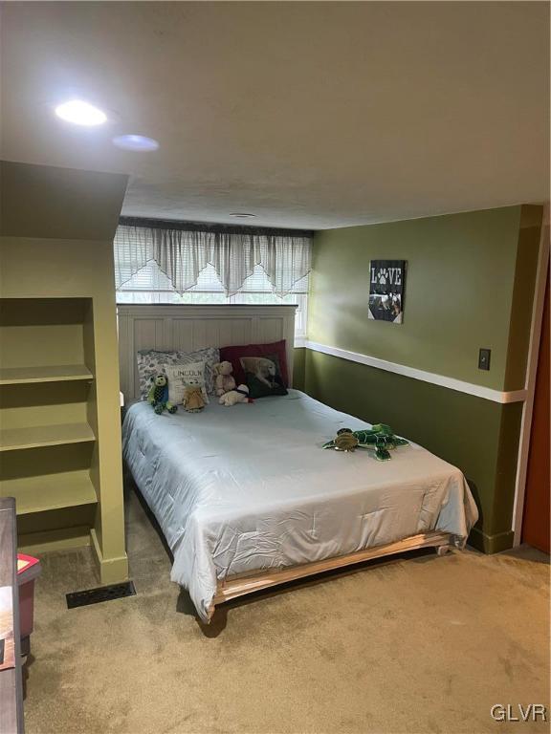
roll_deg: +0.5
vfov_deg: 67.3
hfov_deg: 53.1
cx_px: 276
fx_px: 552
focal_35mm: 26
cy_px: 367
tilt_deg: -10.9
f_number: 1.6
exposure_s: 1/40
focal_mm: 4.2
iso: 400
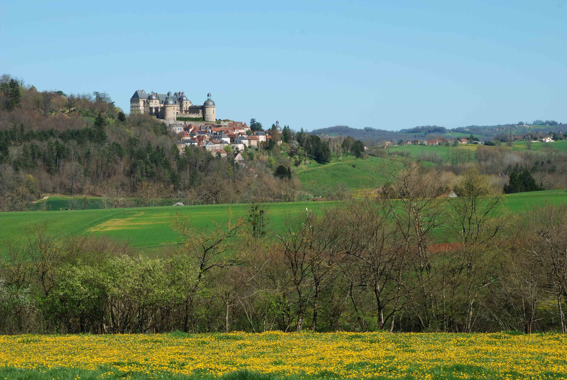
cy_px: 190
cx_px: 284
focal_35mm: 99
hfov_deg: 20.6
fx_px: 1561
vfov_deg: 13.9
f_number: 13
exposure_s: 1/125
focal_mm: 66
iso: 125
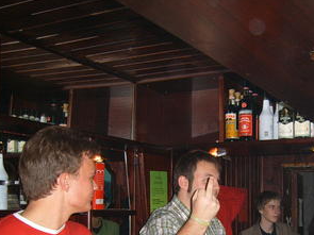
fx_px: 508
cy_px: 185
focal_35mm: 56
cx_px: 211
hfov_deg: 34.0
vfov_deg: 25.7
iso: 100
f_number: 2.8
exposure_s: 1/30
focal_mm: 5.8
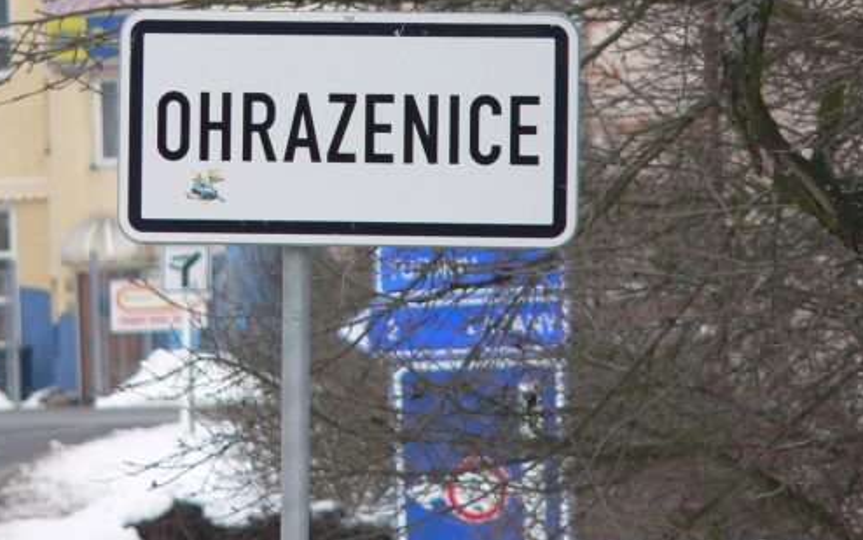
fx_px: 13950
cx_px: 341
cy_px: 163
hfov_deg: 3.5
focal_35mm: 593
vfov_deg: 2.2
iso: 80
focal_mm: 72
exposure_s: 1/200
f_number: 4
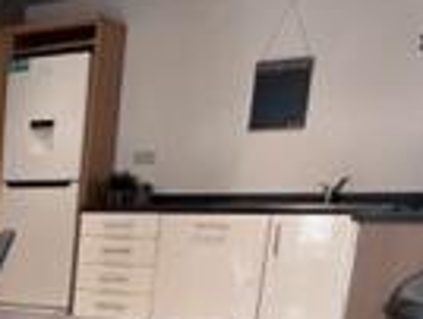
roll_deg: -0.2
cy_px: 388
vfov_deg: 21.9
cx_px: -275
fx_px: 759
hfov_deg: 22.7
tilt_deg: -13.8
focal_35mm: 62
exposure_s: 1/50
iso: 160
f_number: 1.8
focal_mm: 1.57
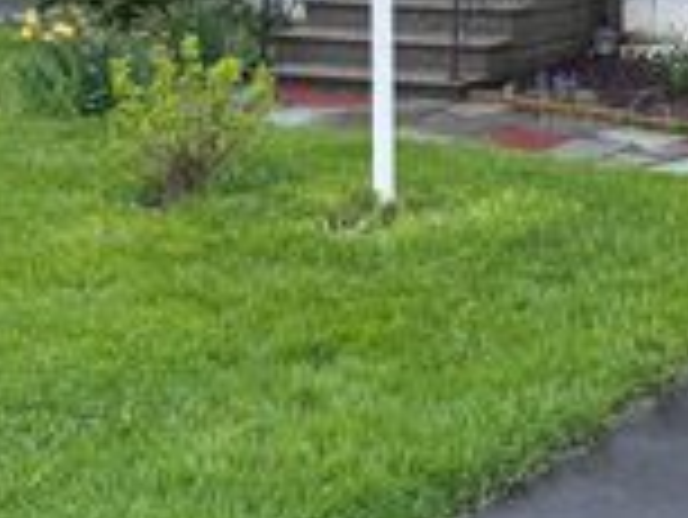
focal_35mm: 85
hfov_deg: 22.0
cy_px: -124
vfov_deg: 16.6
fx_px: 1691
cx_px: 715
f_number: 1.6
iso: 50
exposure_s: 1/1695
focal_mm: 5.96
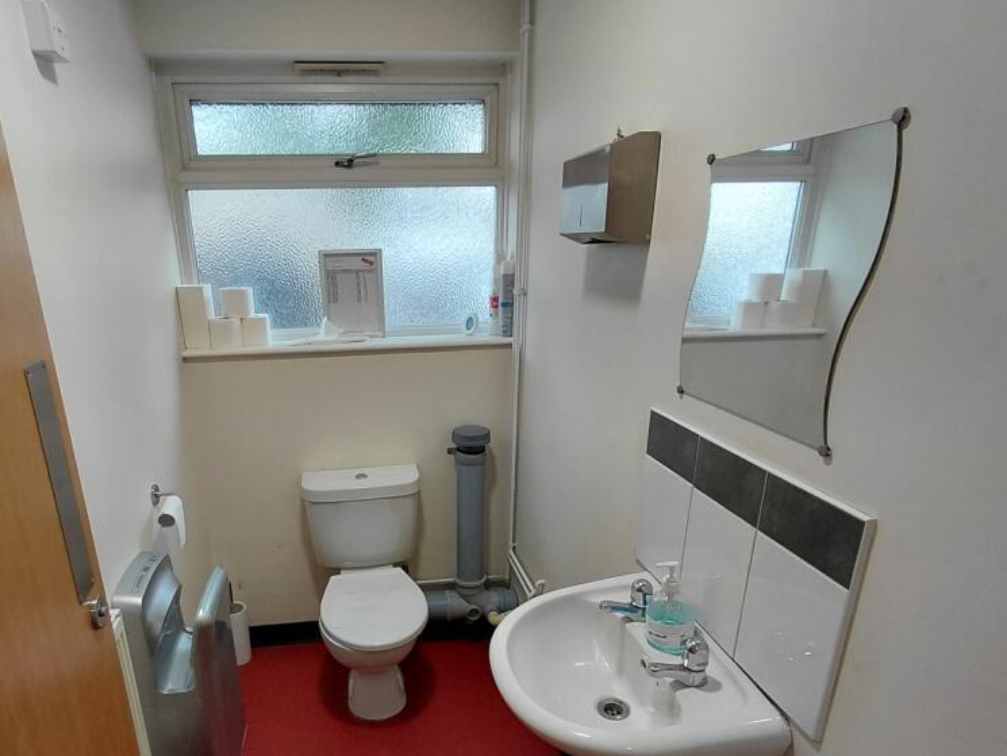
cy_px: 499
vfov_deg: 59.8
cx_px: 401
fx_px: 640
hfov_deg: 75.5
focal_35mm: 22
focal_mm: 1.64
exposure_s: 1/100
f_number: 2.2
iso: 80
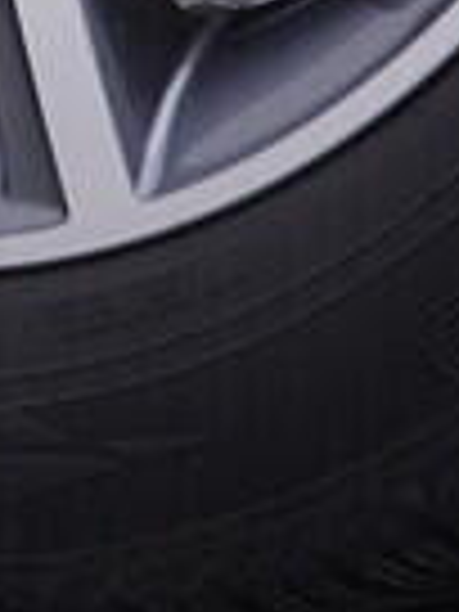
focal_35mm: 366
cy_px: -1071
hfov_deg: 4.0
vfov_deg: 5.2
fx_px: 6471
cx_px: -410
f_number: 4
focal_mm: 24
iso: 125
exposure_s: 1/80
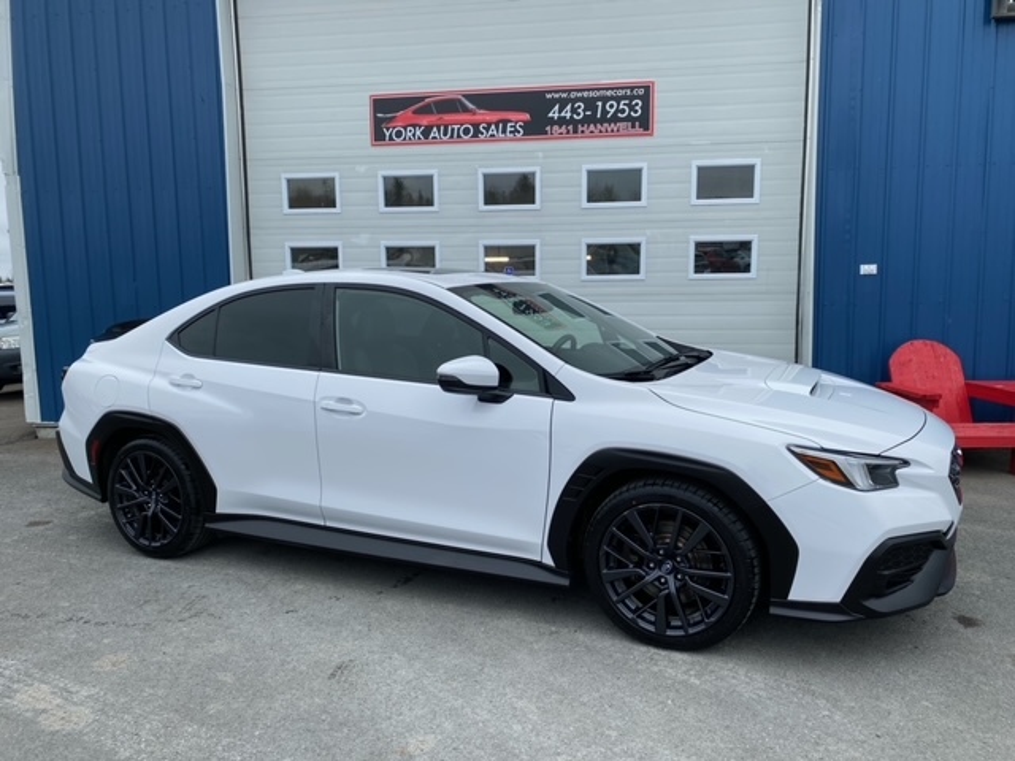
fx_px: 762
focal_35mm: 26
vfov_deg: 53.1
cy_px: 380
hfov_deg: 67.3
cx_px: 508
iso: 32
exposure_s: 1/905
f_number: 1.8
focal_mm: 4.25
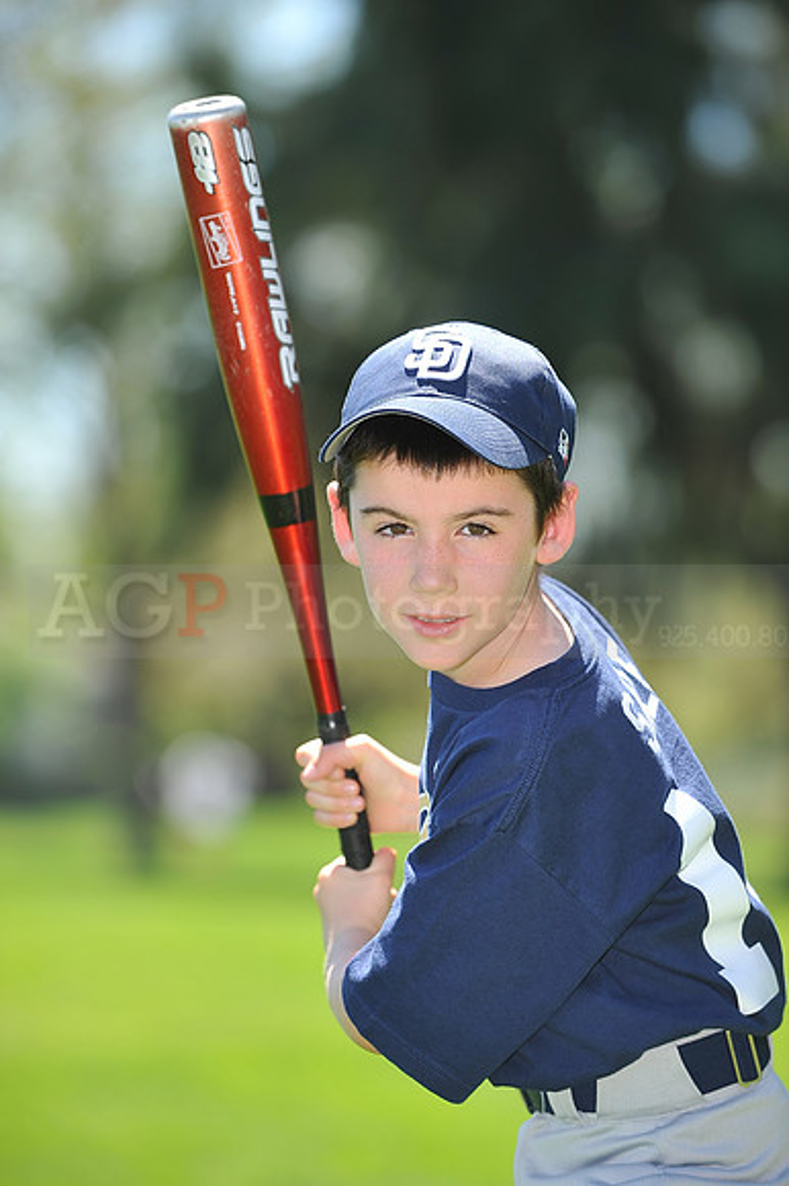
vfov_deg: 10.3
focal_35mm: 200
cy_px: 593
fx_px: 6582
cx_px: 394
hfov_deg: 6.9
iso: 200
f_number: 4.5
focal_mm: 200
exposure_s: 1/500
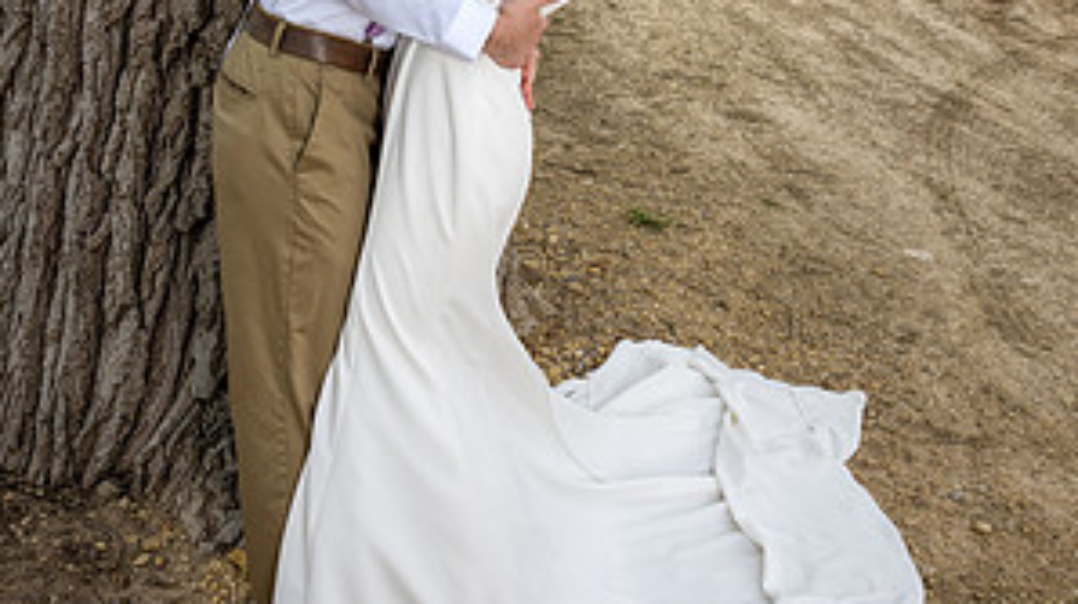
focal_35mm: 38
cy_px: 83
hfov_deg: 52.8
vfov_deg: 30.0
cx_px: 539
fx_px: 1085
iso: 100
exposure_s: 1/250
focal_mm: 24
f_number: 7.1
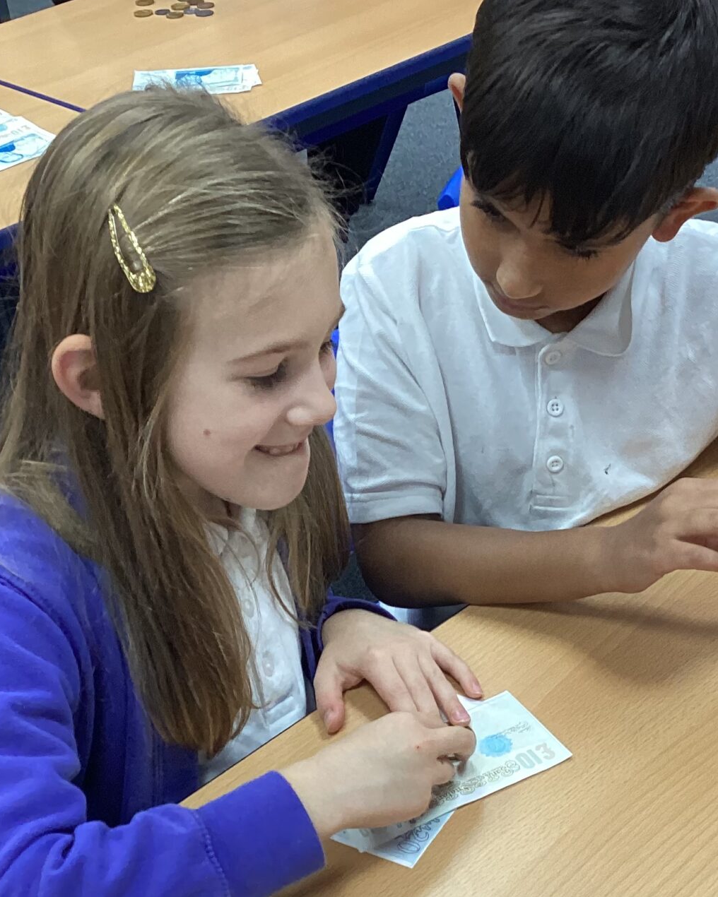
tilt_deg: -37.9
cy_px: 622
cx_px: 470
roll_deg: +4.4
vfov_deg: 30.7
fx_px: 1620
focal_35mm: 61
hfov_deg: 24.9
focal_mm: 3.3
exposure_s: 1/50
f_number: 2.4
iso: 125
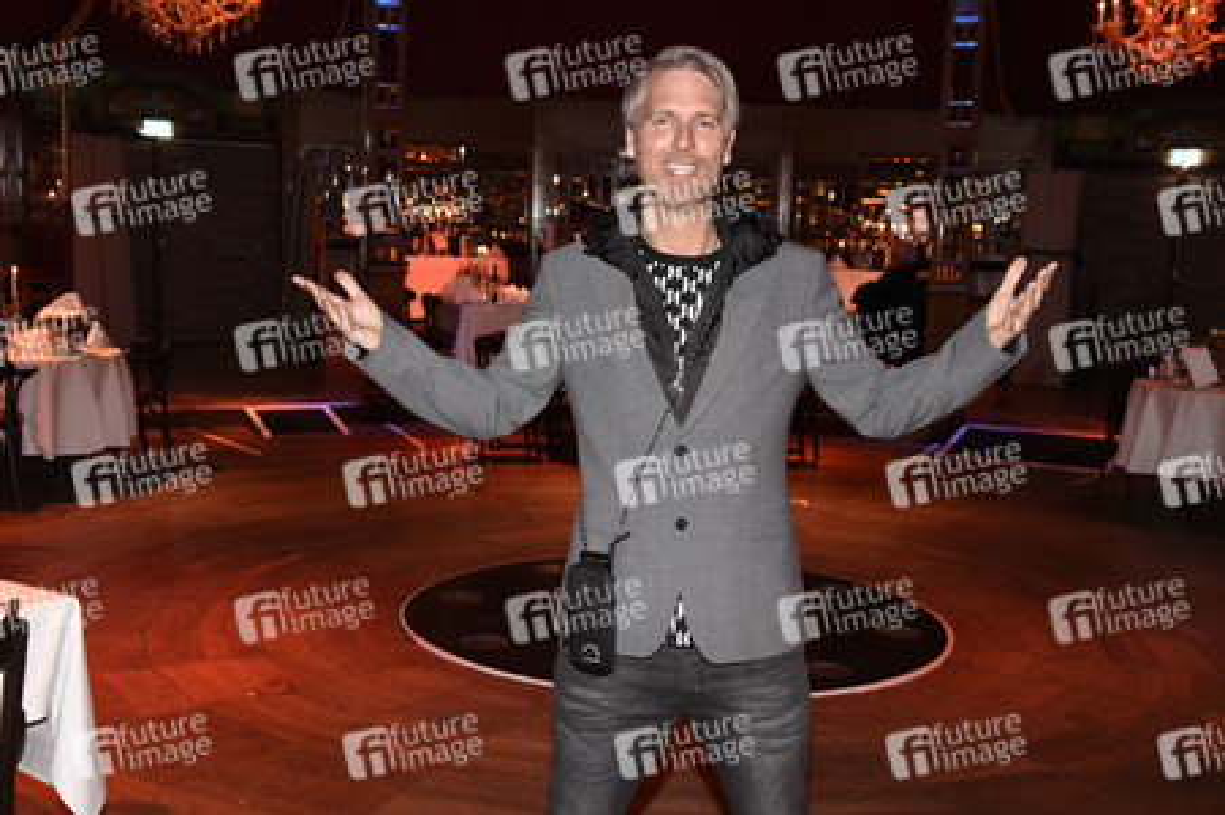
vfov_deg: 29.2
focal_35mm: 46
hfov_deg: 42.8
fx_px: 1564
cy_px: 408
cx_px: 612
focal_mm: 46
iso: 2500
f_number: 6.3
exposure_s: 1/60
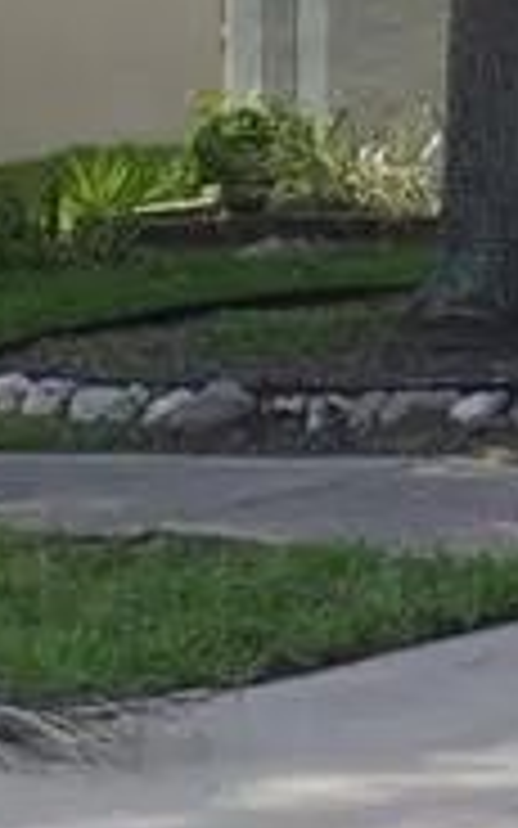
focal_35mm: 192
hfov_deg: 6.2
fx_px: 4337
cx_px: 1698
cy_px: -472
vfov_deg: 10.5
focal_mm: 23
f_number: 6.3
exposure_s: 1/250
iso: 100
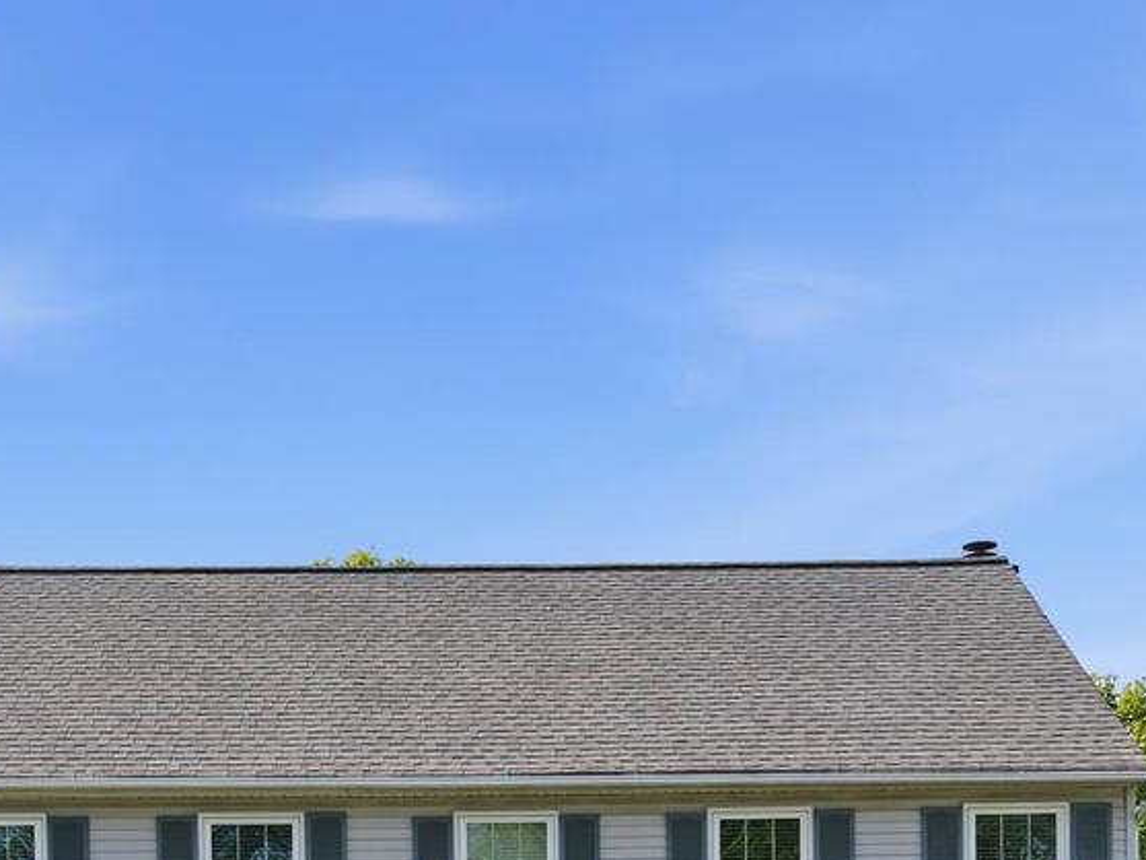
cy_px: 1078
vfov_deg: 21.6
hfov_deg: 31.2
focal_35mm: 62
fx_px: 2053
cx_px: 500
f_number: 1.8
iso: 220
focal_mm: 8.7
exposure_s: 1/5000
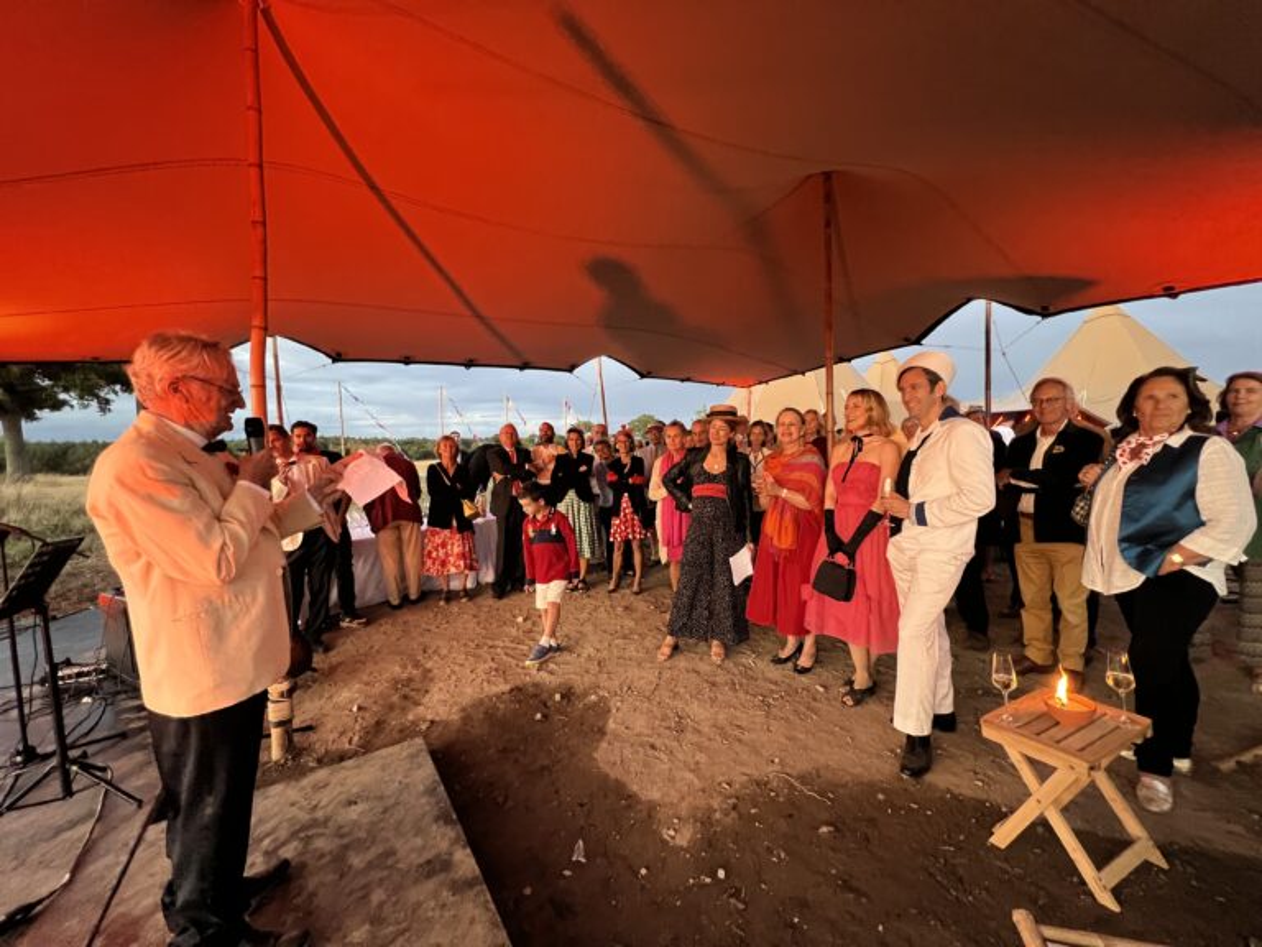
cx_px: 631
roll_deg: +2.7
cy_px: 474
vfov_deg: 89.9
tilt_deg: -2.7
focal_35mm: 13
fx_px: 474
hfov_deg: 106.2
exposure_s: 1/60
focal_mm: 1.57
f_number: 1.8
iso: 500
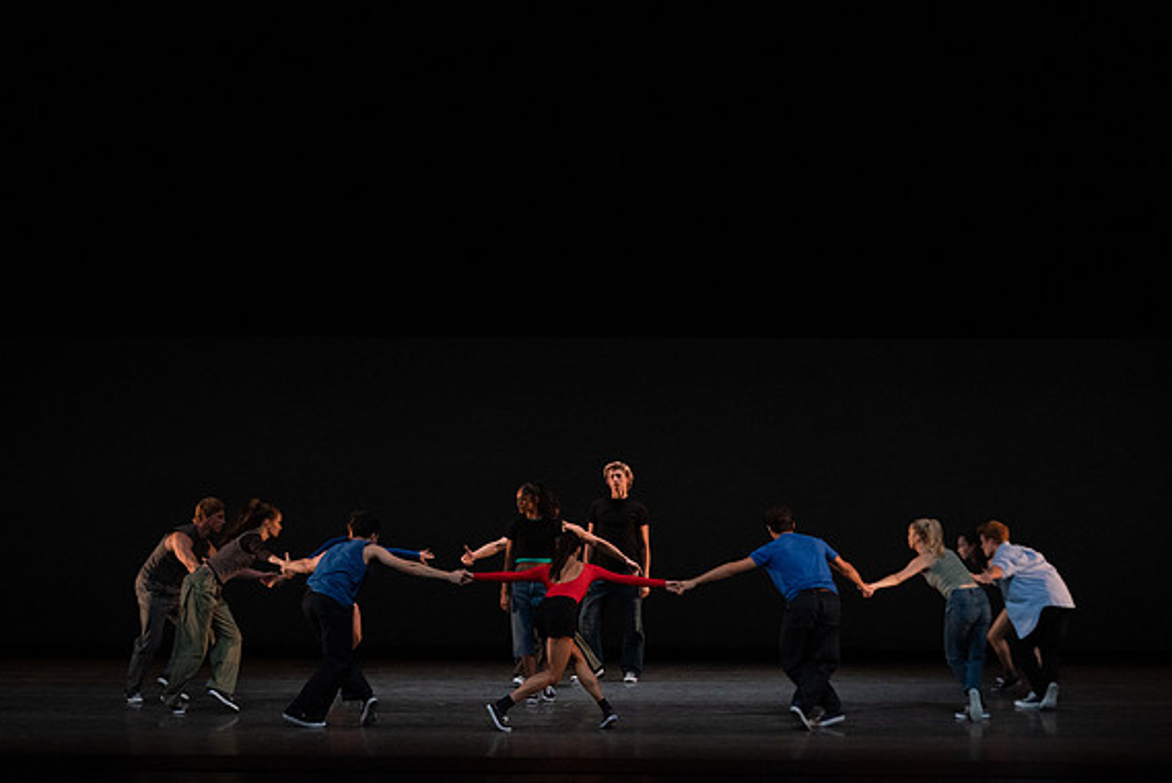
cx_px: 583
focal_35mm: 107
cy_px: 386
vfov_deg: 12.8
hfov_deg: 19.1
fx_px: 3485
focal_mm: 105
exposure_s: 1/400
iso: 8000
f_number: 5
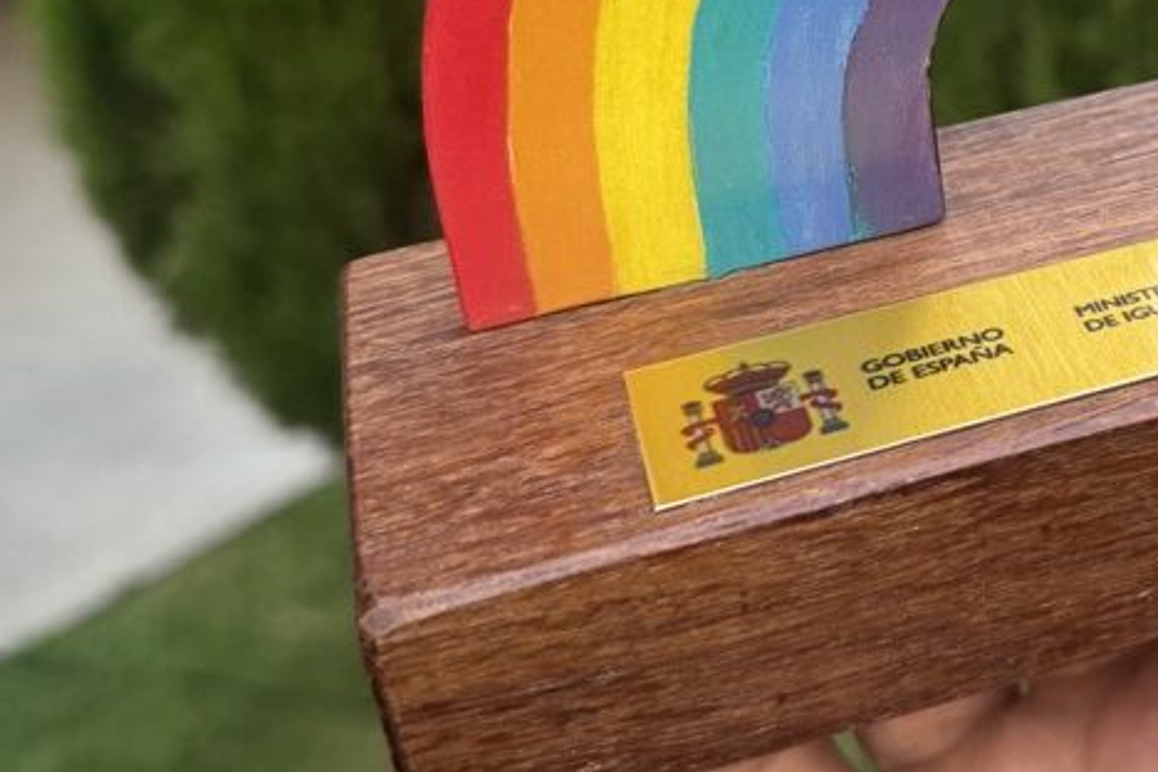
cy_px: 5
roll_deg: +3.3
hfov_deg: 29.8
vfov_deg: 20.6
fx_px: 2059
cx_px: 1081
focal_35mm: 64
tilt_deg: -7.2
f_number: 1.78
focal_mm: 6.76
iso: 200
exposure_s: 1/86
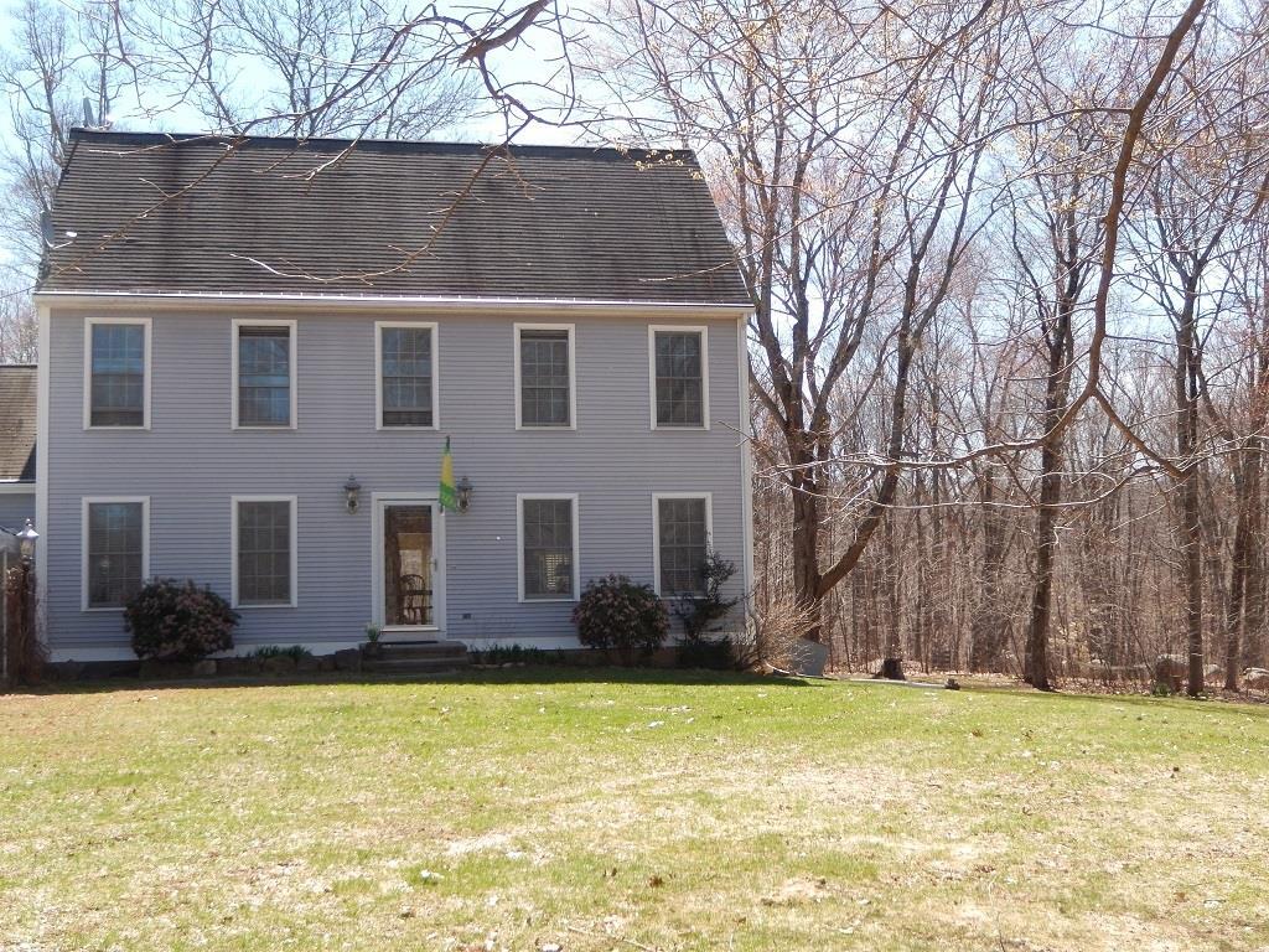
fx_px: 1650
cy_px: 476
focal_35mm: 45
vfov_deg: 32.2
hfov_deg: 42.1
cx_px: 634
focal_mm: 8.1
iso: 125
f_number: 4.3
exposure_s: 1/320
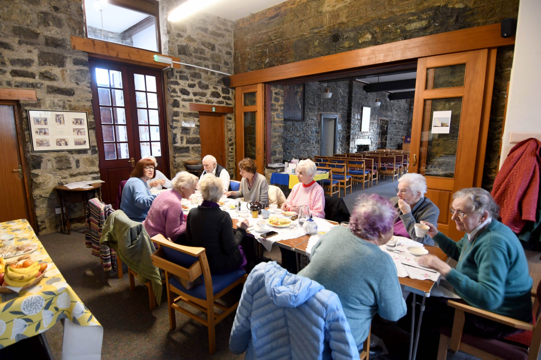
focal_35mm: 18
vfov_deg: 67.4
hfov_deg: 90.0
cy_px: 180
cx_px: 270
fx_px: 270
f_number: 4
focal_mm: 12
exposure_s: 1/30
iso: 1000
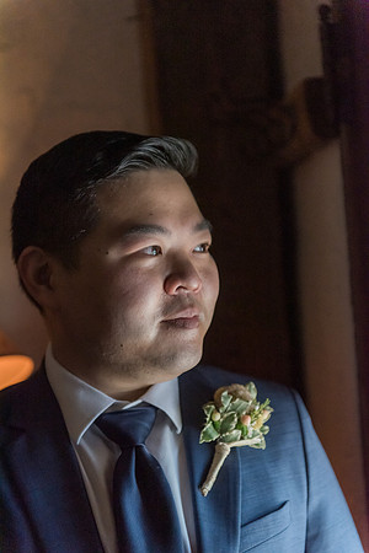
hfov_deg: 19.5
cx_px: 184
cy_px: 276
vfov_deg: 28.8
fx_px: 1076
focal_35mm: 70
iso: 2500
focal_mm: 70
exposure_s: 1/1600
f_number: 2.8
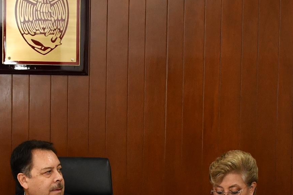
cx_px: 132
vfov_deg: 10.9
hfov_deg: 16.4
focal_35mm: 125
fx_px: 1017
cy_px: 198
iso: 1250
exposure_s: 1/100
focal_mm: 26
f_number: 5.6
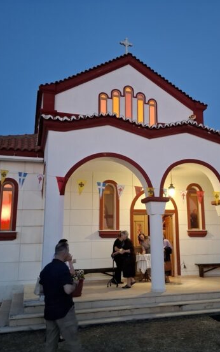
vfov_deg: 58.2
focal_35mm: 33
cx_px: 140
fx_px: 317
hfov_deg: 38.0
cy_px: 177
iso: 640
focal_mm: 5.54
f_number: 1.8
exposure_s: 1/25
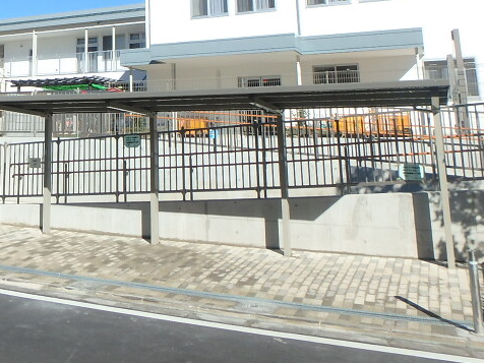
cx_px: 90
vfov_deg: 32.1
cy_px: 16
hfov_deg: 42.6
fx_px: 587
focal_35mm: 42
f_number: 6
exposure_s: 1/500
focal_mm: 3.7
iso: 125
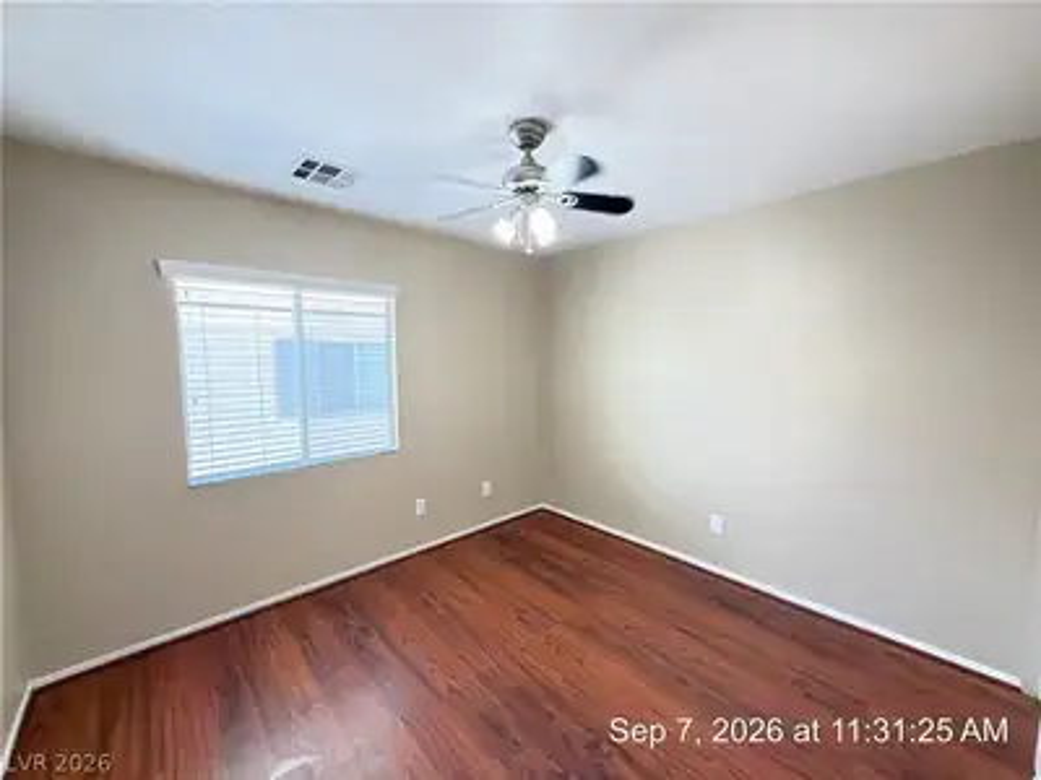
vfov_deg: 85.7
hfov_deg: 102.1
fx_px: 421
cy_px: 390
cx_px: 520
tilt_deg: -5.0
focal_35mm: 14
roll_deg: +0.3
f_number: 2.2
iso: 800
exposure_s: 1/60
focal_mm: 2.22
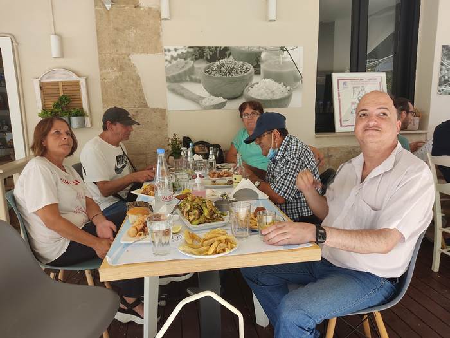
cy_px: 169
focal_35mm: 26
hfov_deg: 67.3
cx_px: 225
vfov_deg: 53.1
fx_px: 338
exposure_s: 1/120
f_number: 1.79
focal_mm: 4.74
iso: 102
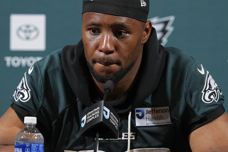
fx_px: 4890
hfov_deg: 2.7
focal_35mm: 772
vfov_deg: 1.8
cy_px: 59
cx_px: 114
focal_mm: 400
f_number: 3.2
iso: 2500
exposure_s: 1/400
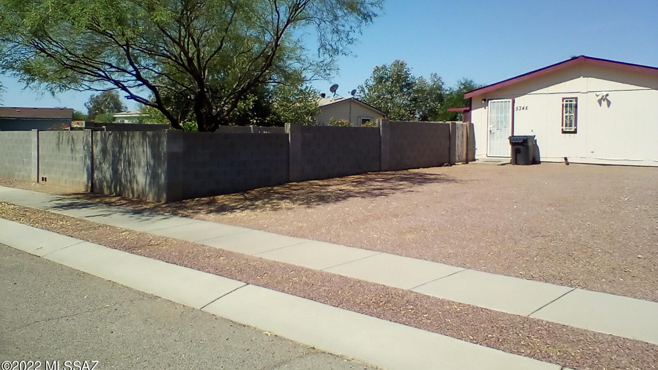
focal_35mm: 34
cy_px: 140
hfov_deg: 58.0
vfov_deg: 34.5
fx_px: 593
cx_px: 330
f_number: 2.4
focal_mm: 2.38
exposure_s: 1/1825
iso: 103
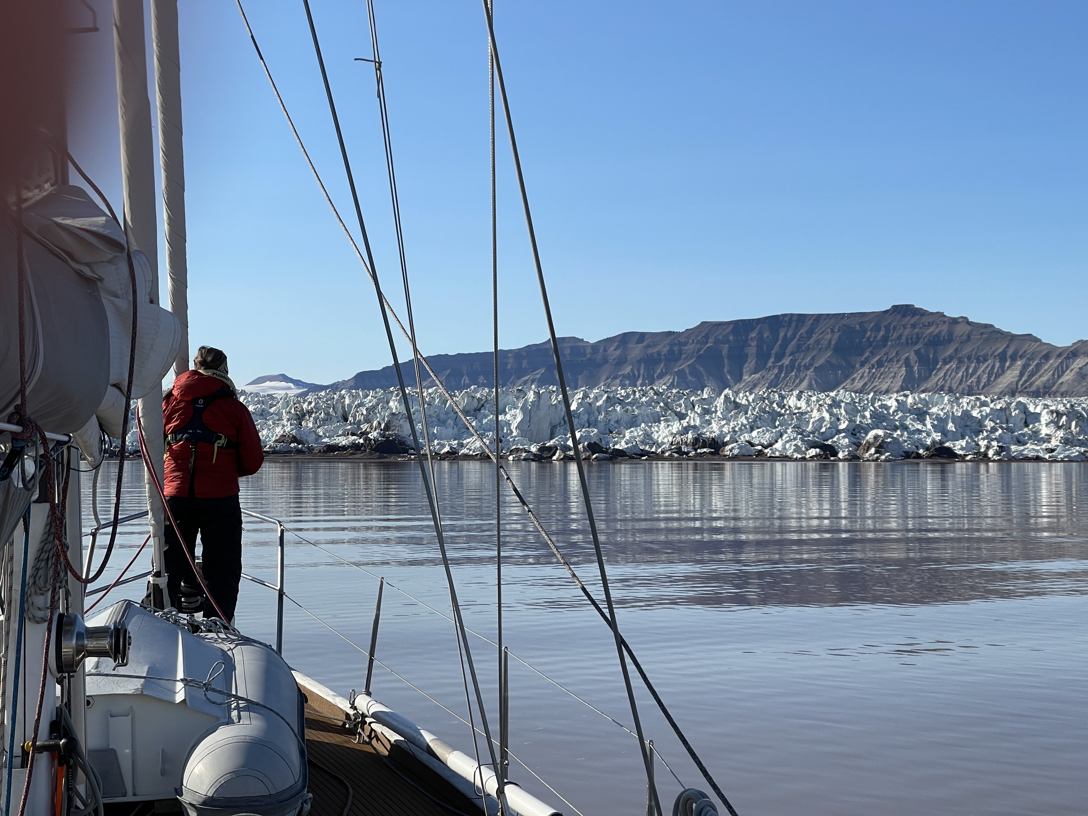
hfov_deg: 30.3
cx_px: 544
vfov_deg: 22.9
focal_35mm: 64
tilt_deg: +1.1
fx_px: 2012
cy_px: 408
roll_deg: +0.1
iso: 20
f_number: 2.2
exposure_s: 1/1908
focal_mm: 7.5
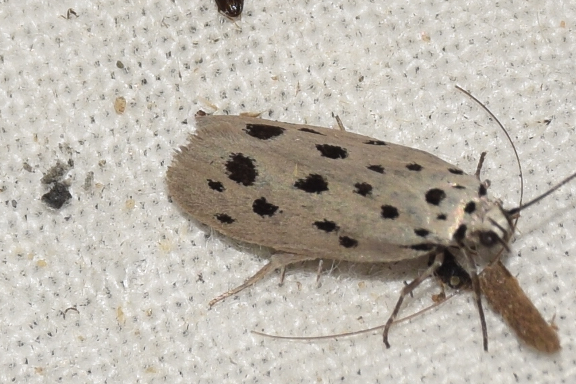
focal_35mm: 236
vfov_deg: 5.8
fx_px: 3775
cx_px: 307
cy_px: 180
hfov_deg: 8.7
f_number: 13
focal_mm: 140
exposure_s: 1/160
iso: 100
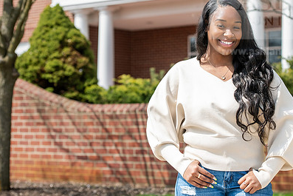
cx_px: 187
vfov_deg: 11.7
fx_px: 953
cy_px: 67
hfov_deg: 17.5
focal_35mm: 117
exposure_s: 1/640
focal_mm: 80
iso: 200
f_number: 4.5
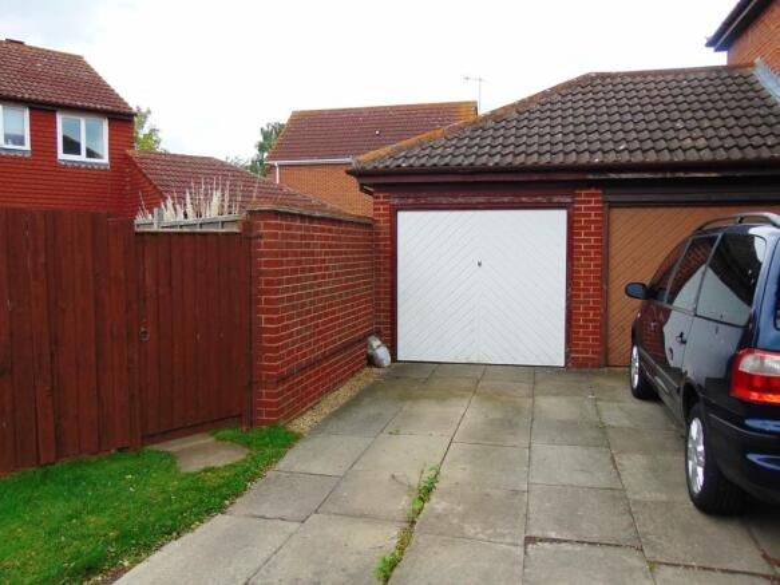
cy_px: 292
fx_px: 676
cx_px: 390
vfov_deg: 46.8
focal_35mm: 30
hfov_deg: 60.0
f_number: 3.1
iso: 80
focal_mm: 5.4
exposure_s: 1/640
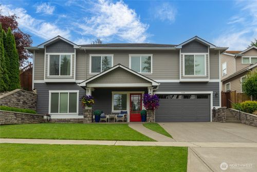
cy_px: 86
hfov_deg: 100.4
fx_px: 107
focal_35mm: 15
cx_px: 128
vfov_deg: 77.4
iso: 80
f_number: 7.1
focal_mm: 15
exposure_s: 1/60
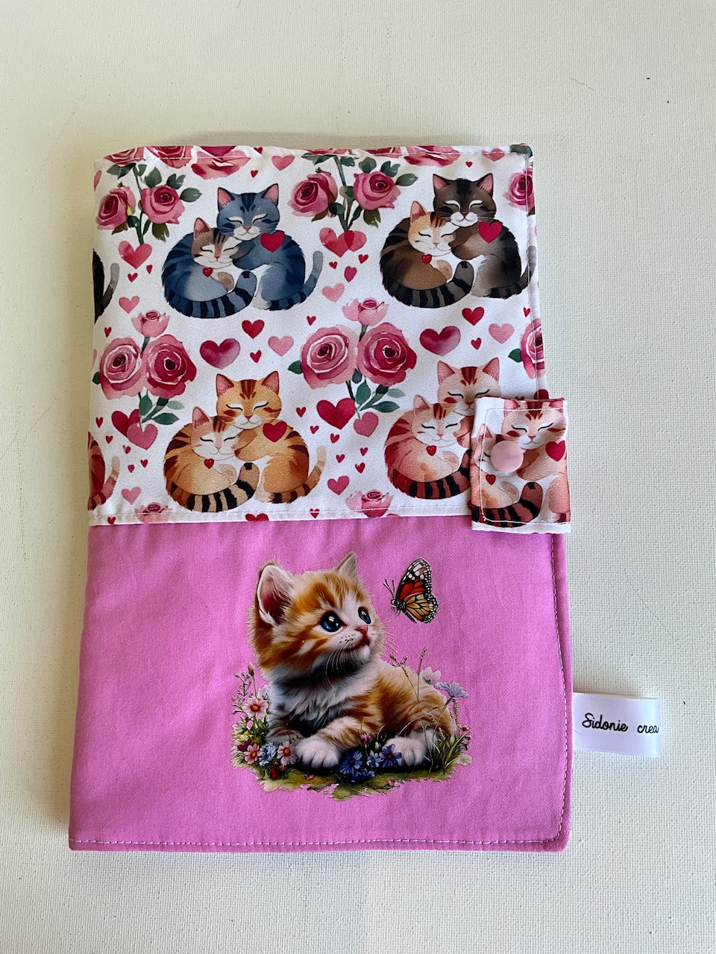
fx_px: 800
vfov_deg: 61.7
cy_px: 477
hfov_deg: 48.2
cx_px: 358
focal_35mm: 29
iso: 25
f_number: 1.8
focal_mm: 3
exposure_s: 1/100
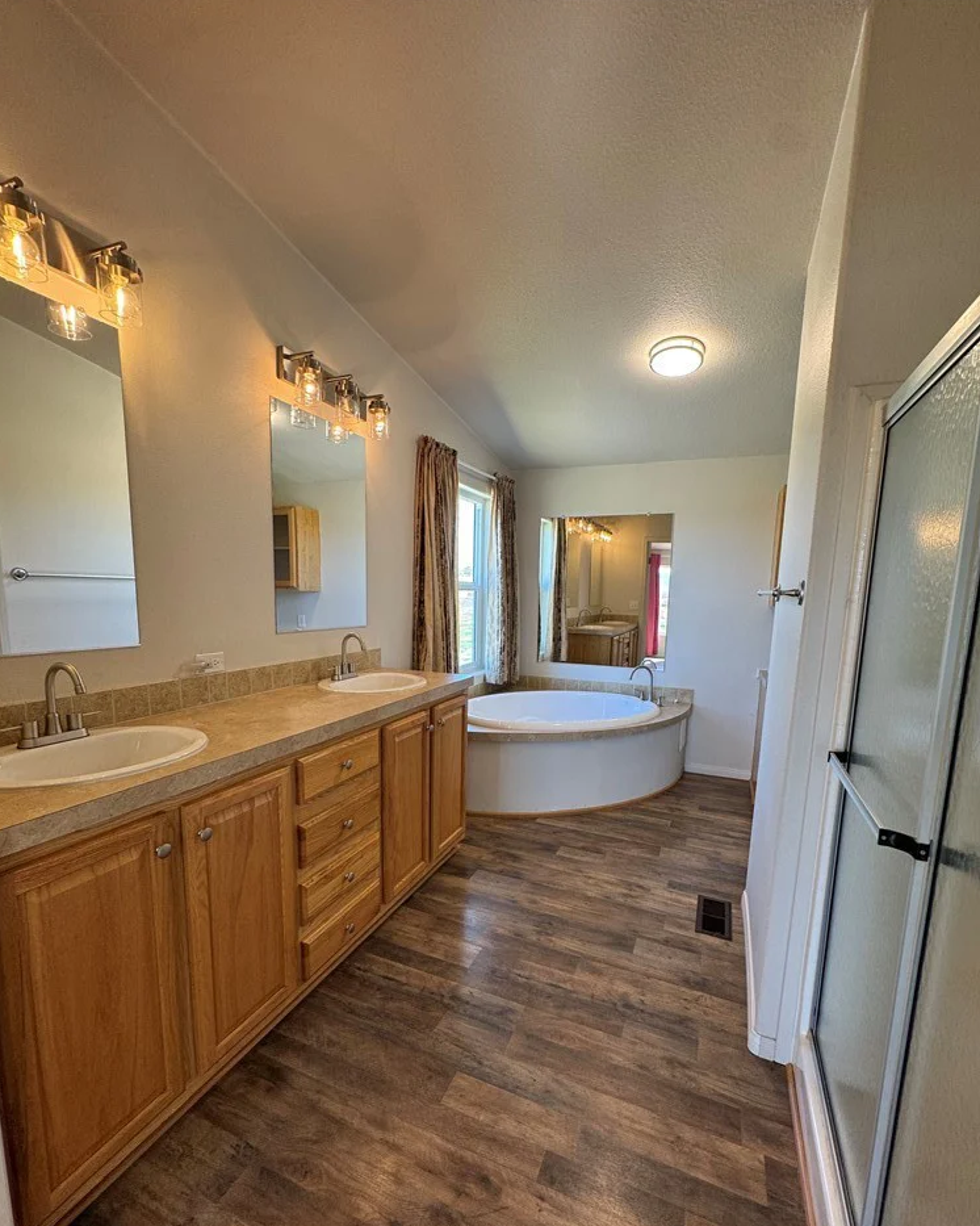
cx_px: 497
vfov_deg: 96.6
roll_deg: -1.8
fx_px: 544
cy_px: 668
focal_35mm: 15
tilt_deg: -8.0
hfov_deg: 84.0
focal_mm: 2.22
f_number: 2.2
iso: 125
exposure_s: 1/120
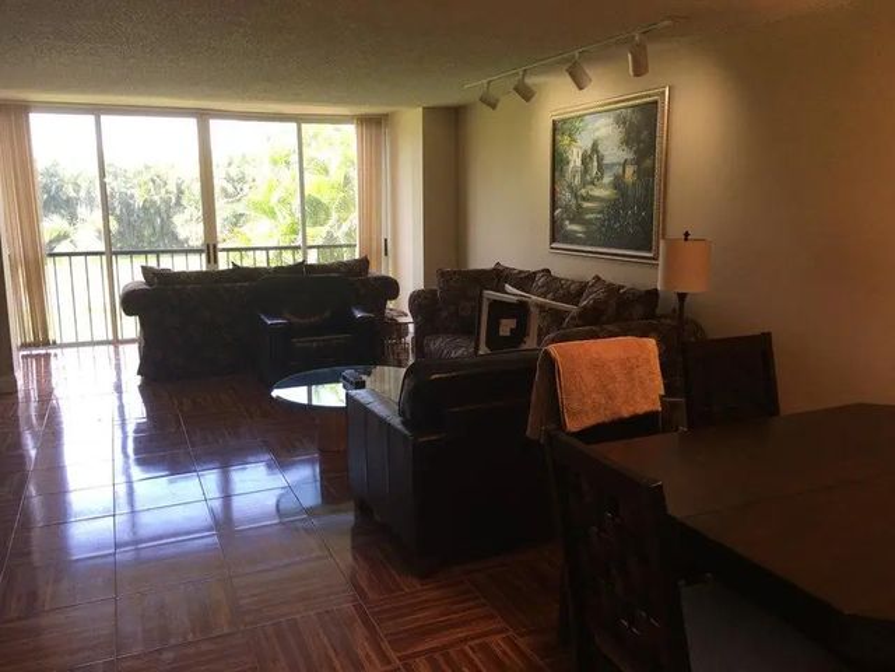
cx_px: 448
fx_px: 750
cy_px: 336
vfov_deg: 48.2
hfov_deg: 61.7
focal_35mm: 29
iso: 25
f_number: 2.2
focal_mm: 4.15
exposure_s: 1/40
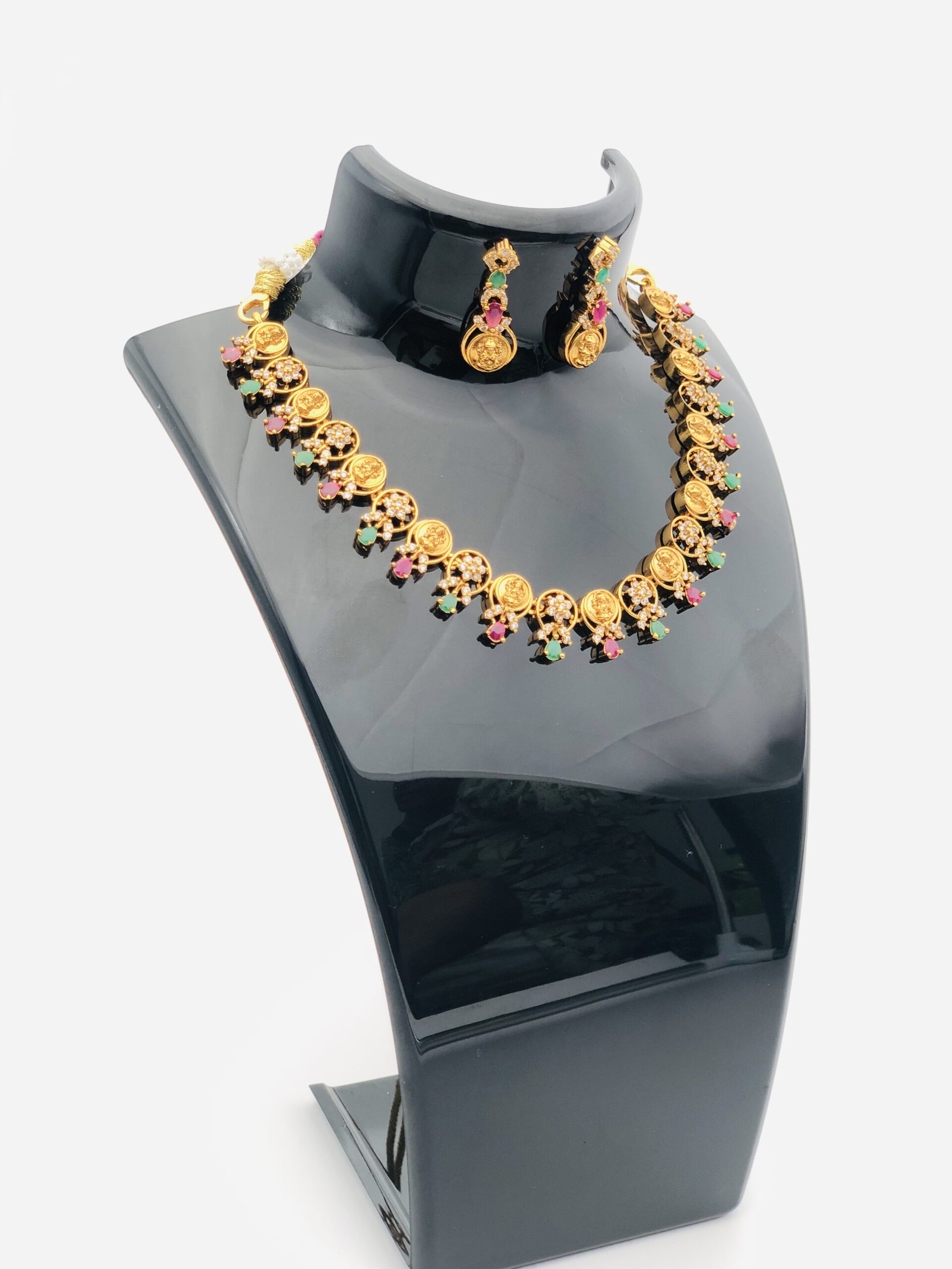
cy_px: 634
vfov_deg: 36.8
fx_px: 1907
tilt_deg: -23.4
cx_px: 476
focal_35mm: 52
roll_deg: -5.3
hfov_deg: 28.0
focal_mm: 6
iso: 16
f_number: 2.4
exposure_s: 1/50
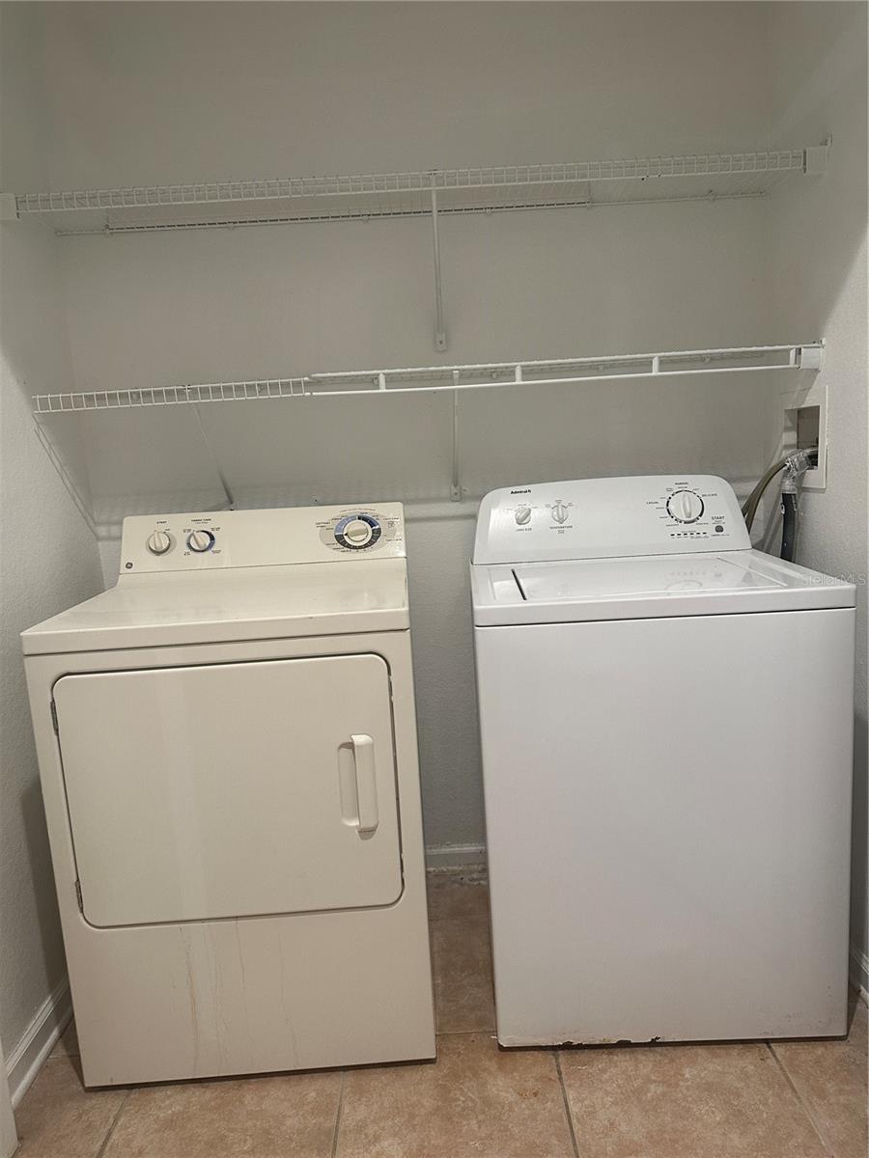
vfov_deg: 71.6
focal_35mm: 24
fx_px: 803
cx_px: 434
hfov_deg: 56.8
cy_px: 579
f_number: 1.78
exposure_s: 1/60
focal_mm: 6.86
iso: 200
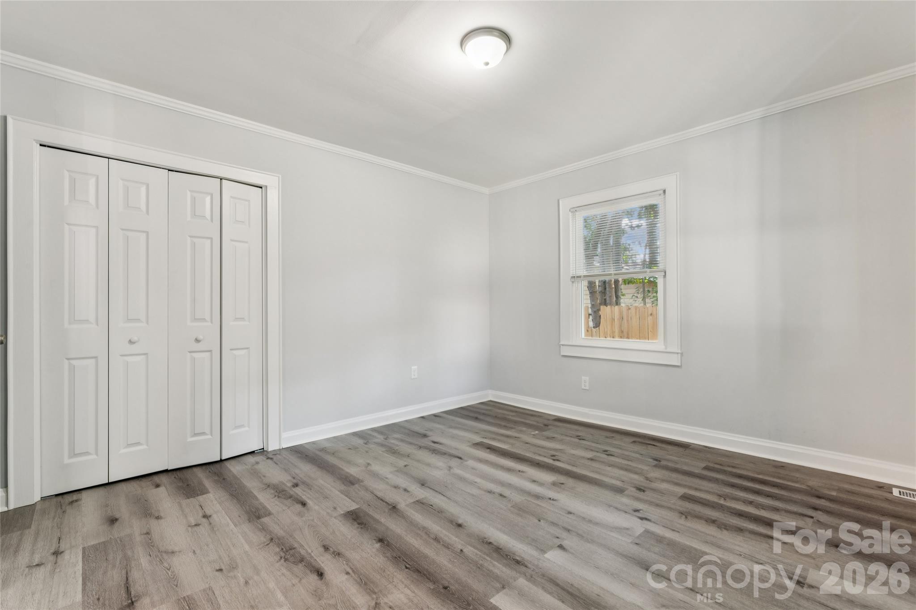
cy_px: 305
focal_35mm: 16
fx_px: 407
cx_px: 458
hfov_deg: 96.7
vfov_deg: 73.7
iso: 200
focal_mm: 16
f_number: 13
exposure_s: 1/1.67
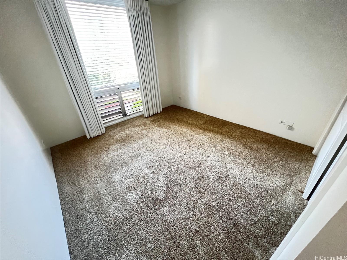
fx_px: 130
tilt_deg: -29.5
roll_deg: +3.2
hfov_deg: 106.2
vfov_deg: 89.9
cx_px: 174
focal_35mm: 13
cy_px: 130
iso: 800
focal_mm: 1.57
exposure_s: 1/60
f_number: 1.8
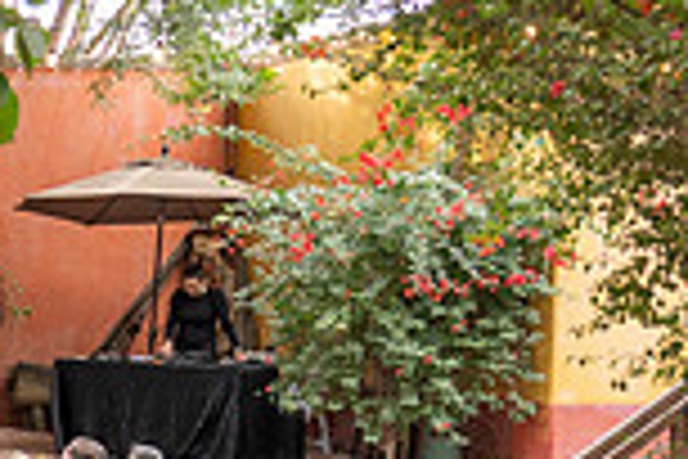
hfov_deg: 16.1
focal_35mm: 114
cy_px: 430
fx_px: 2178
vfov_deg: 11.9
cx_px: -405
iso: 800
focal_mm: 30
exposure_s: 1/125
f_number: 4
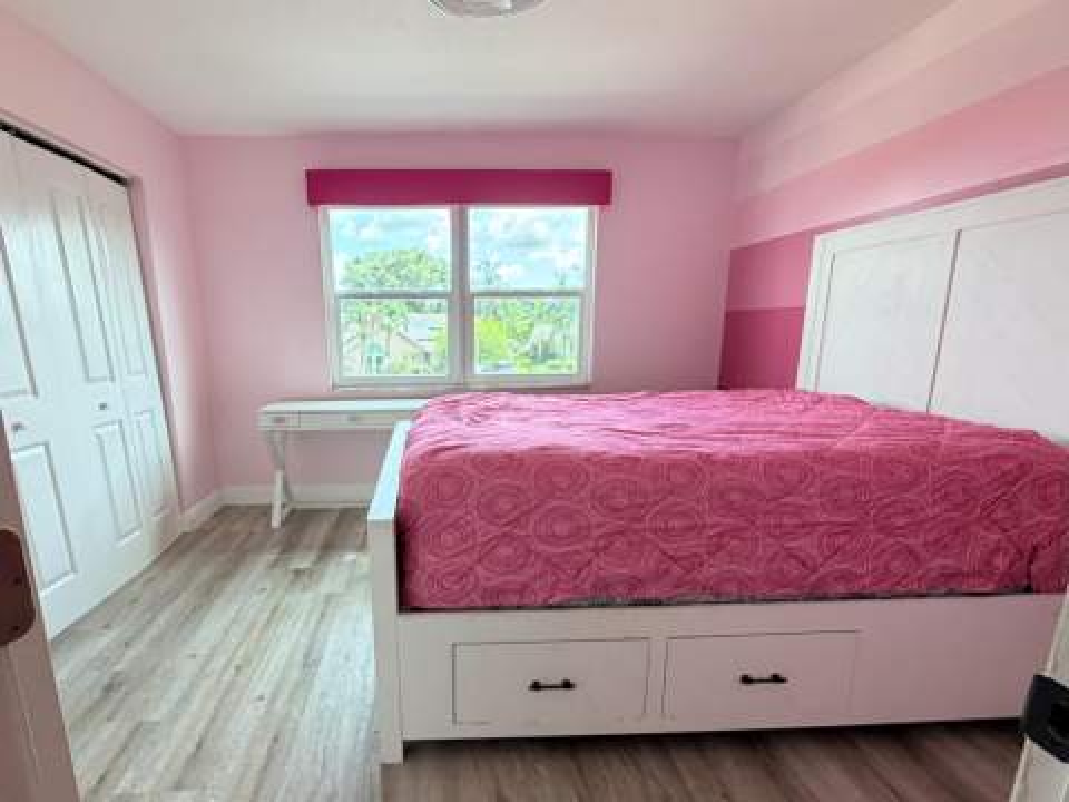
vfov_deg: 85.7
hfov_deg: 102.1
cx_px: 534
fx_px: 432
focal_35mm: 14
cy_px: 401
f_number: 2.2
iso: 200
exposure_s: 1/121
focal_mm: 2.22
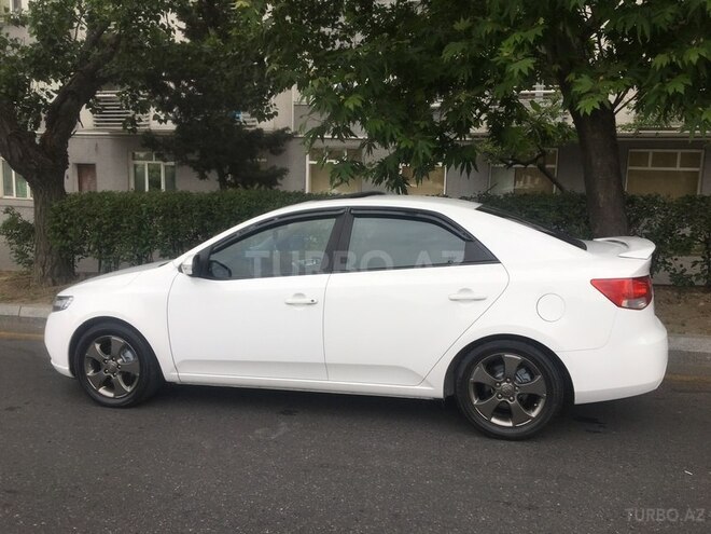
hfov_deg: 61.7
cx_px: 356
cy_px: 267
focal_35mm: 29
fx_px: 596
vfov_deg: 48.2
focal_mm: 4.15
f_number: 2.2
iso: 25
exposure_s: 1/625
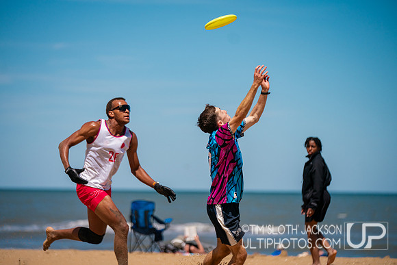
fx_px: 1610
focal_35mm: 146
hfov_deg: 14.1
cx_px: 198
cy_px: 132
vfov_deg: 9.4
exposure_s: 1/10000
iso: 400
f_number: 2.8
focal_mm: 146
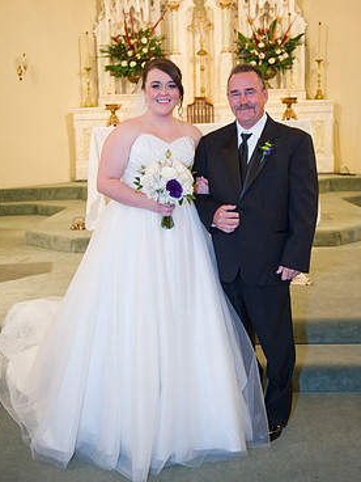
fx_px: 654
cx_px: 180
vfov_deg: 40.4
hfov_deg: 30.9
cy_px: 232
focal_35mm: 47
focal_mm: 40
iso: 1250
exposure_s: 1/60
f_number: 2.8
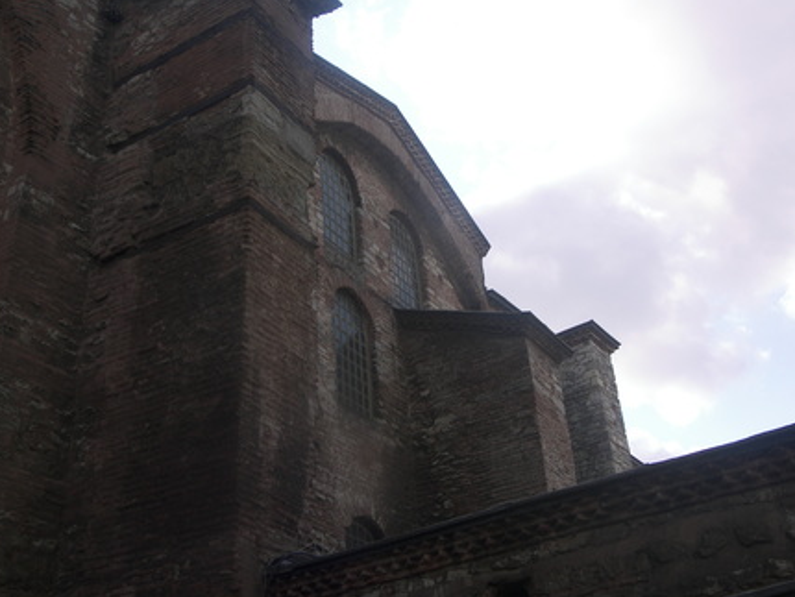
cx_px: 394
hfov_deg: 41.2
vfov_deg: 31.5
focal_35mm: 46
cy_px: 298
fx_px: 1057
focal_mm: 9.5
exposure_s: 1/400
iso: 50
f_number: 3.6
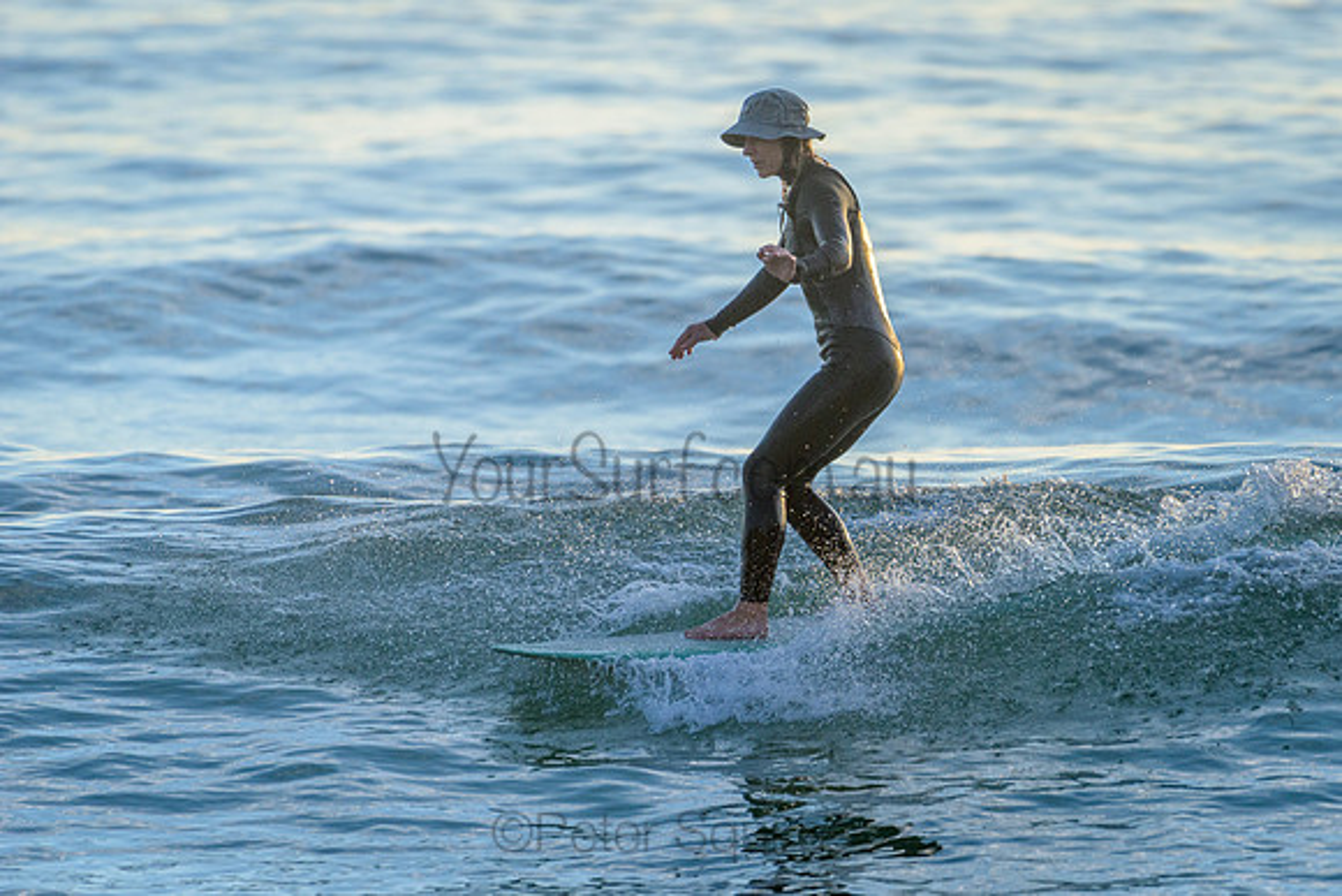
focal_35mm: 613
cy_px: 466
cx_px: 822
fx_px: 22849
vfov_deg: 2.2
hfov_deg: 3.4
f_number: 5.6
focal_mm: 500
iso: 450
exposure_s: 1/2000
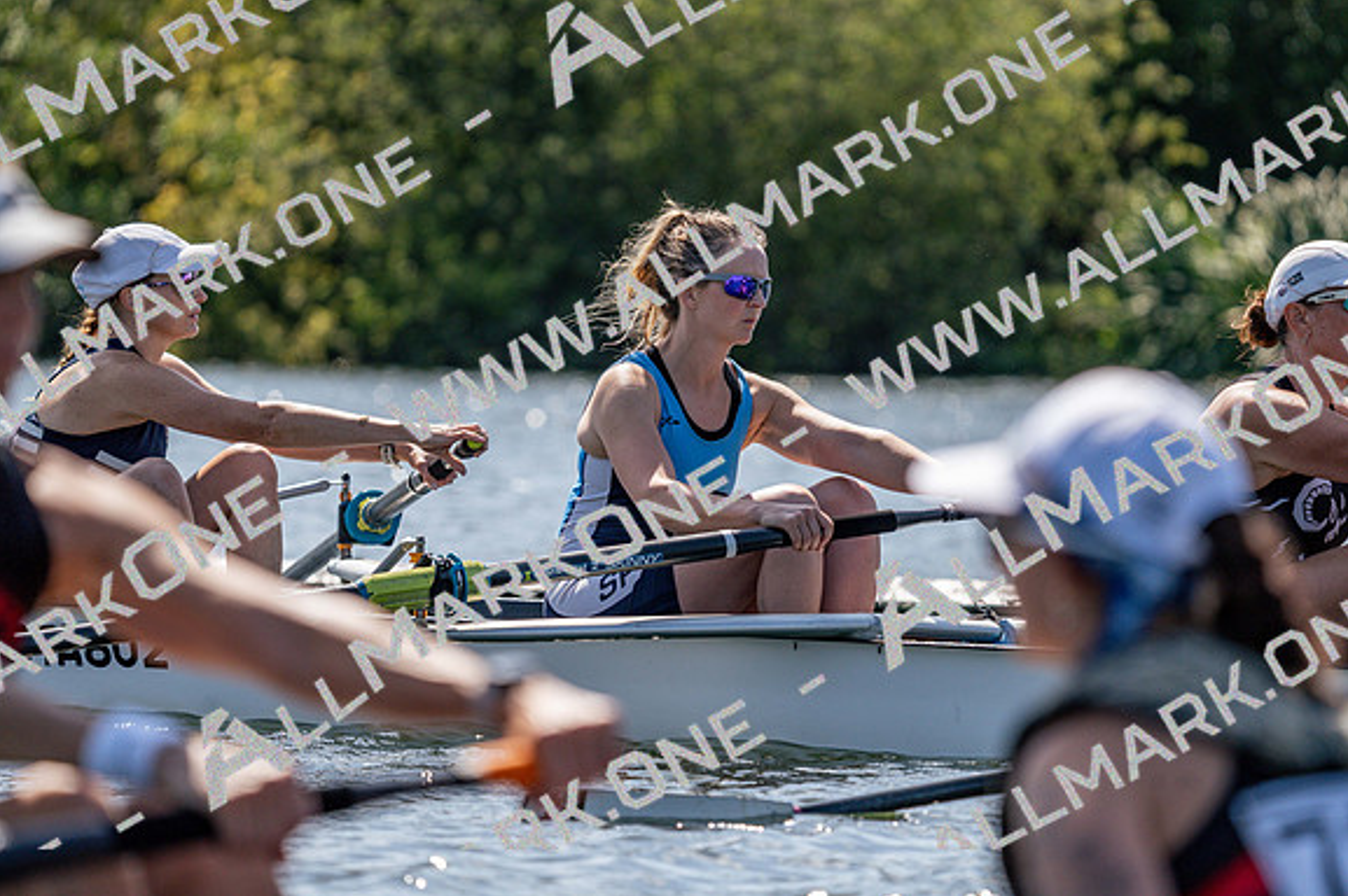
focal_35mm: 337
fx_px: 12611
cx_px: 675
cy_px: 449
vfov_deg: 4.1
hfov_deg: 6.1
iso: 320
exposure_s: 1/2000
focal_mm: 335
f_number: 6.3
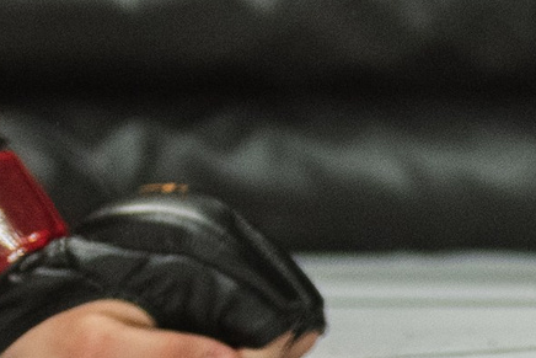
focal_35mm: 911
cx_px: -740
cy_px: -550
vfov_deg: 1.5
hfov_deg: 2.3
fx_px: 13568
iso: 2000
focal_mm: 135
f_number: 4
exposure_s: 1/1000
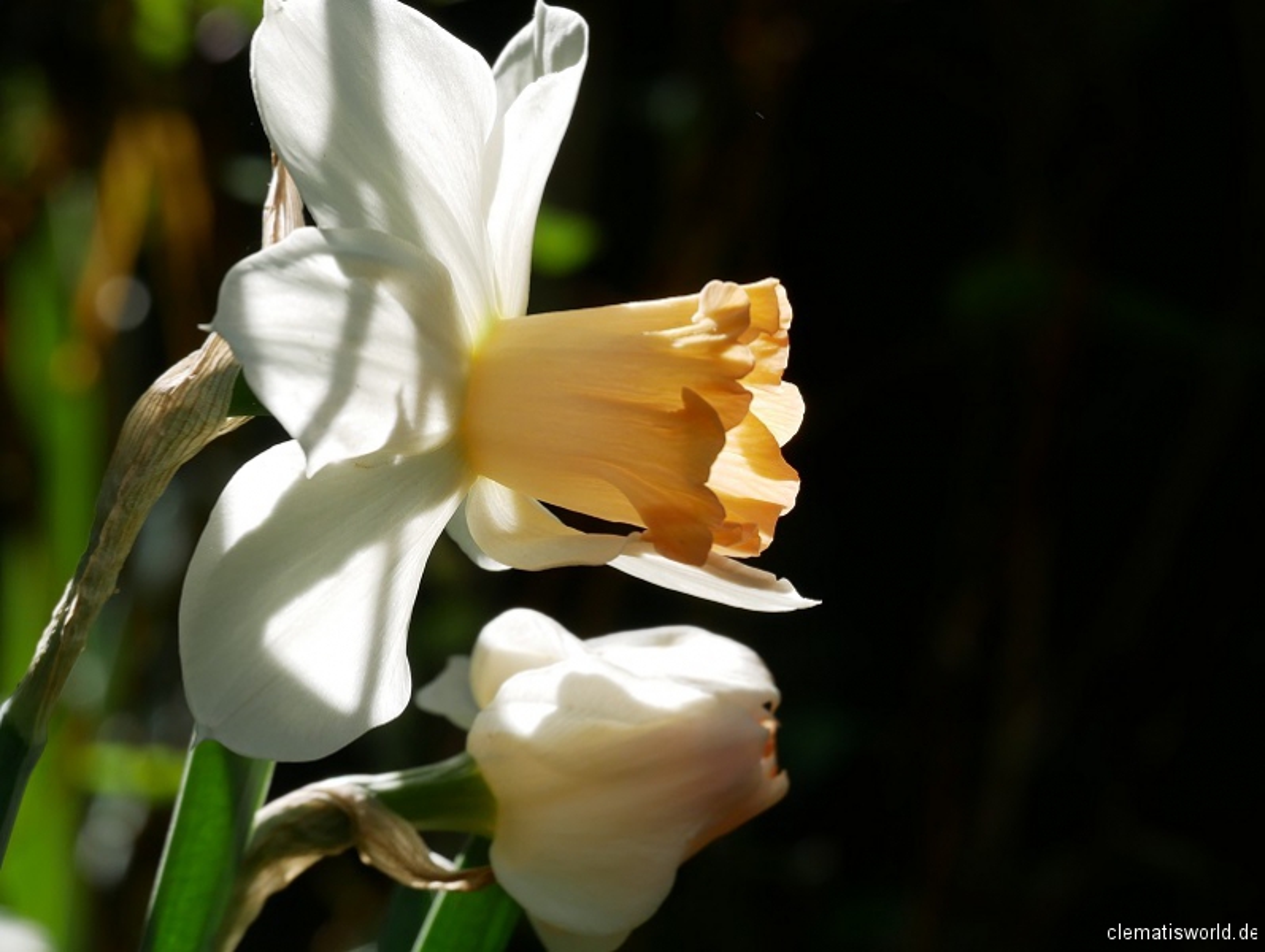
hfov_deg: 13.5
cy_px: 476
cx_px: 632
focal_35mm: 146
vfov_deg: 10.2
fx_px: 5343
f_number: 6.3
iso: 200
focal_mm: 73
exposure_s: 1/320
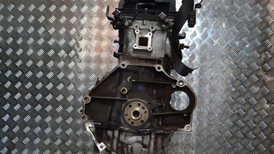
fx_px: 338
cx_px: 137
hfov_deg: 44.1
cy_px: 84
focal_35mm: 47
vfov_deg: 25.6
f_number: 4.5
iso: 1100
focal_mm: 29
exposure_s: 1/30
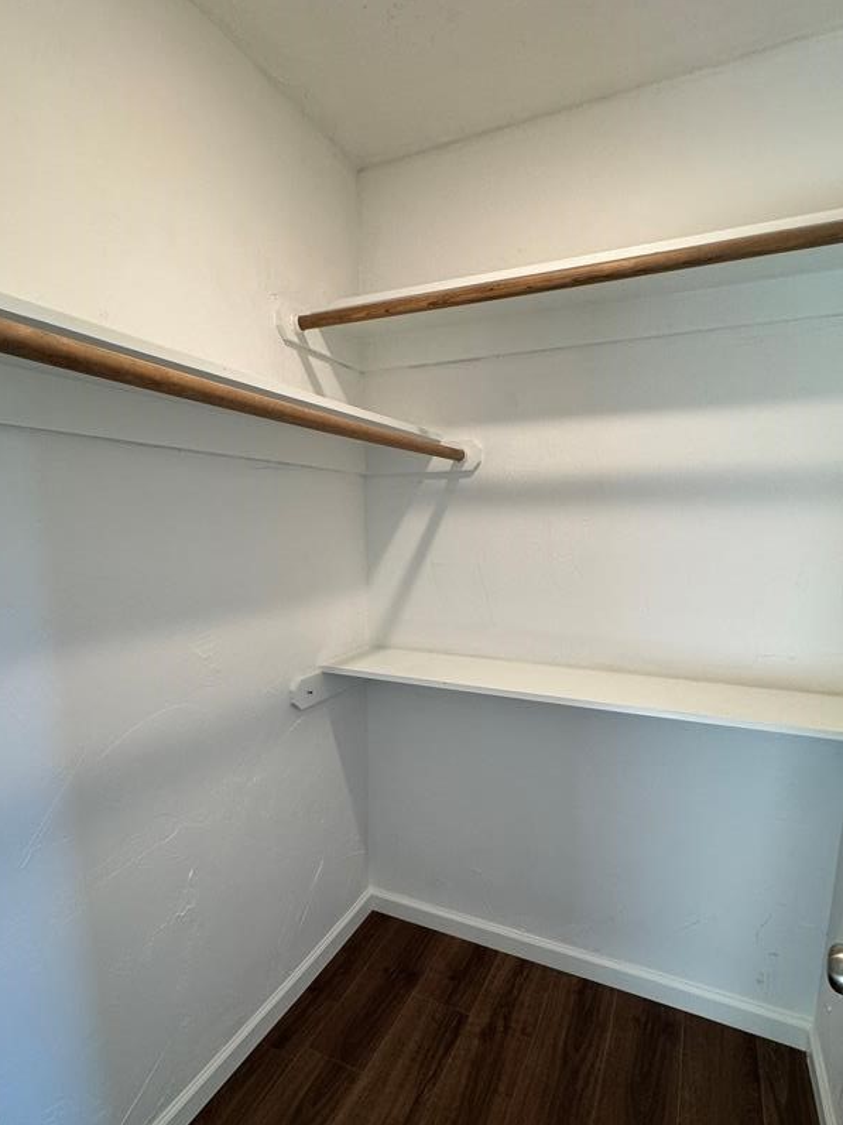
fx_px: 584
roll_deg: +0.9
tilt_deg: -10.3
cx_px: 436
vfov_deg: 87.4
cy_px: 630
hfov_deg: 71.6
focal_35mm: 18
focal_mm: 2.22
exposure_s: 1/120
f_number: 2.2
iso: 160
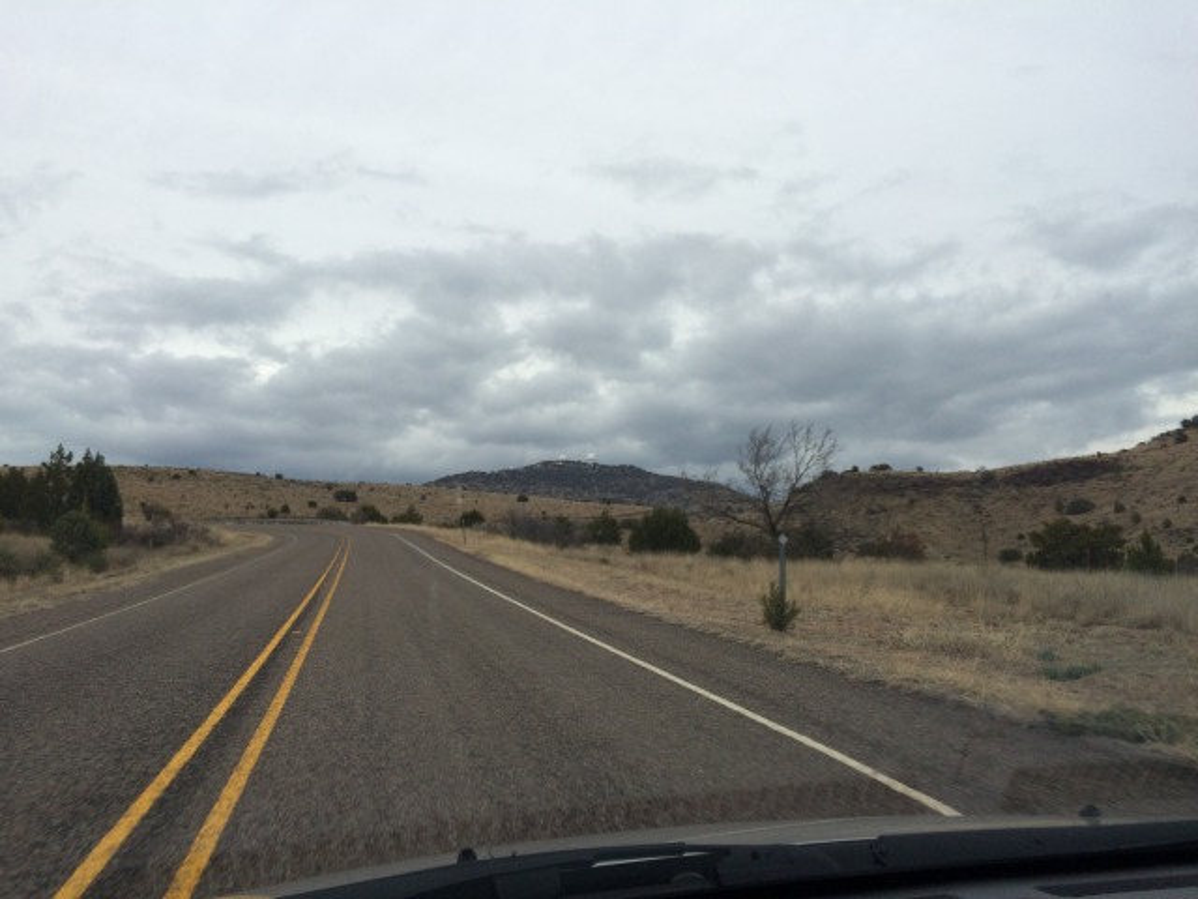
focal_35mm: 29
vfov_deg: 48.2
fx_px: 1004
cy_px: 450
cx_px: 599
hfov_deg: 61.7
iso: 32
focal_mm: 4.15
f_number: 2.2
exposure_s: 1/477
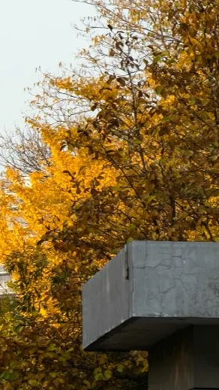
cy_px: 329
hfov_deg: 4.5
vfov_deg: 8.0
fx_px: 2766
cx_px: -92
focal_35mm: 268
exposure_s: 1/30
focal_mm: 55
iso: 80
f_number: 9
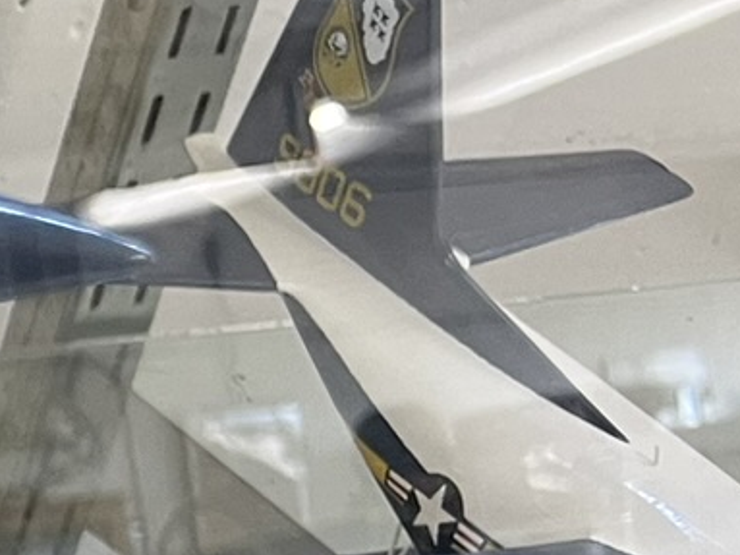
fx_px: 2971
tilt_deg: -38.7
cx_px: -1181
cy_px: 729
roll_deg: -3.5
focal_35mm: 139
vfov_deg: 10.4
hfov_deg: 11.2
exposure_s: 1/60
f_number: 1.5
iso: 160
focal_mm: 5.7
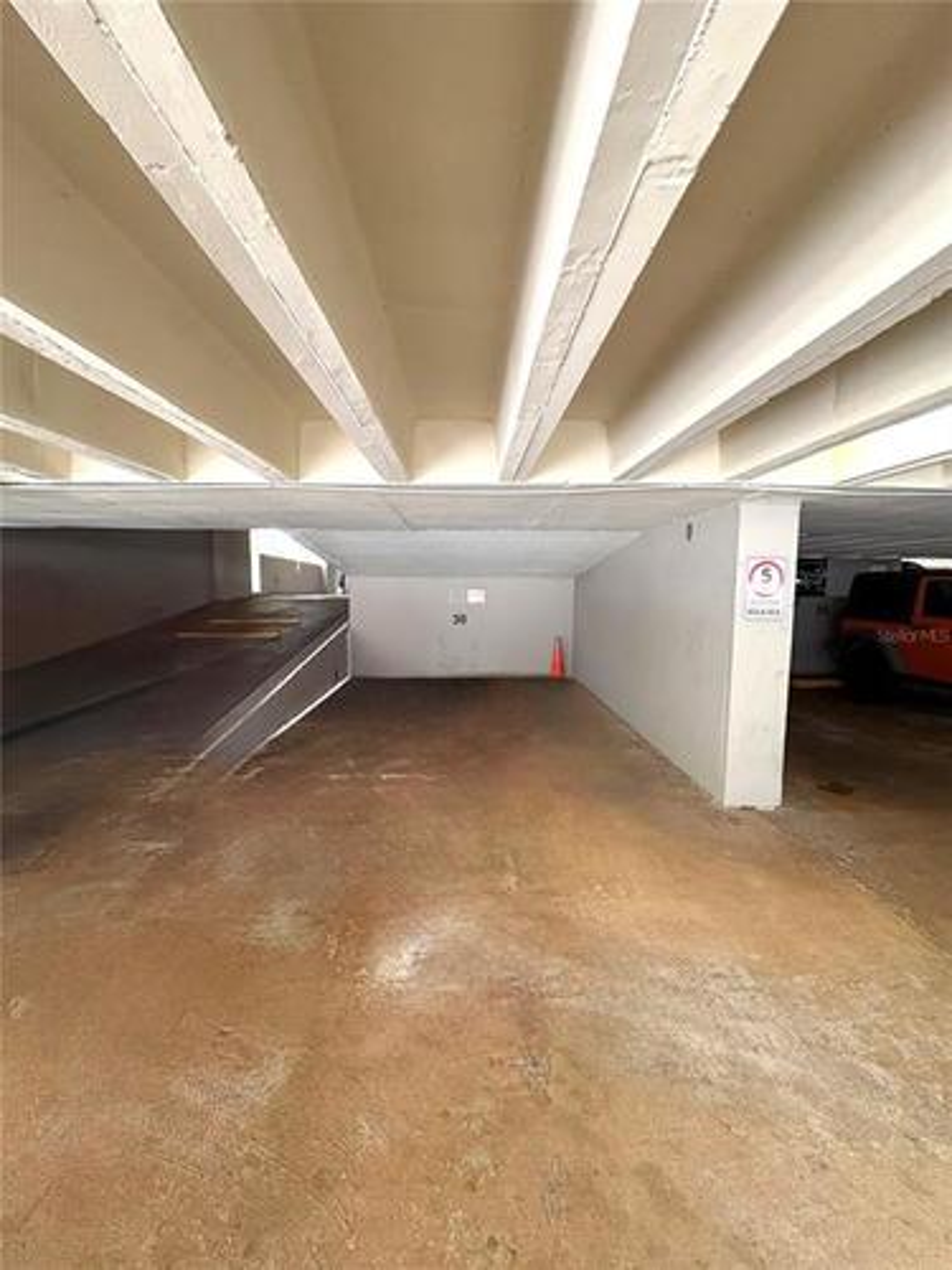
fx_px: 513
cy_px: 635
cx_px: 476
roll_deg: +0.2
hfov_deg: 85.7
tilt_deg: -5.6
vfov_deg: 102.1
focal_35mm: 14
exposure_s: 1/60
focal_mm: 2.22
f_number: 2.2
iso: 400
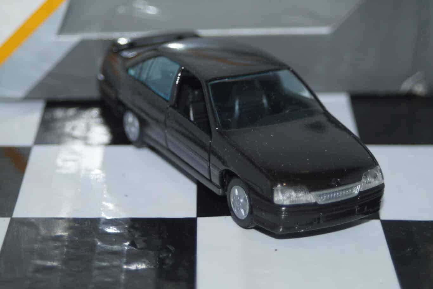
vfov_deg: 11.4
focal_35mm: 120
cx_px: 216
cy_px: 144
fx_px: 1443
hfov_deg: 17.1
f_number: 5.6
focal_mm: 80
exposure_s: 1/60
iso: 200
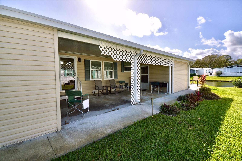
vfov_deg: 77.2
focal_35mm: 15
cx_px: 121
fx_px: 101
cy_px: 80
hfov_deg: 100.5
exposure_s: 1/200
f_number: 10
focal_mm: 10
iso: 100
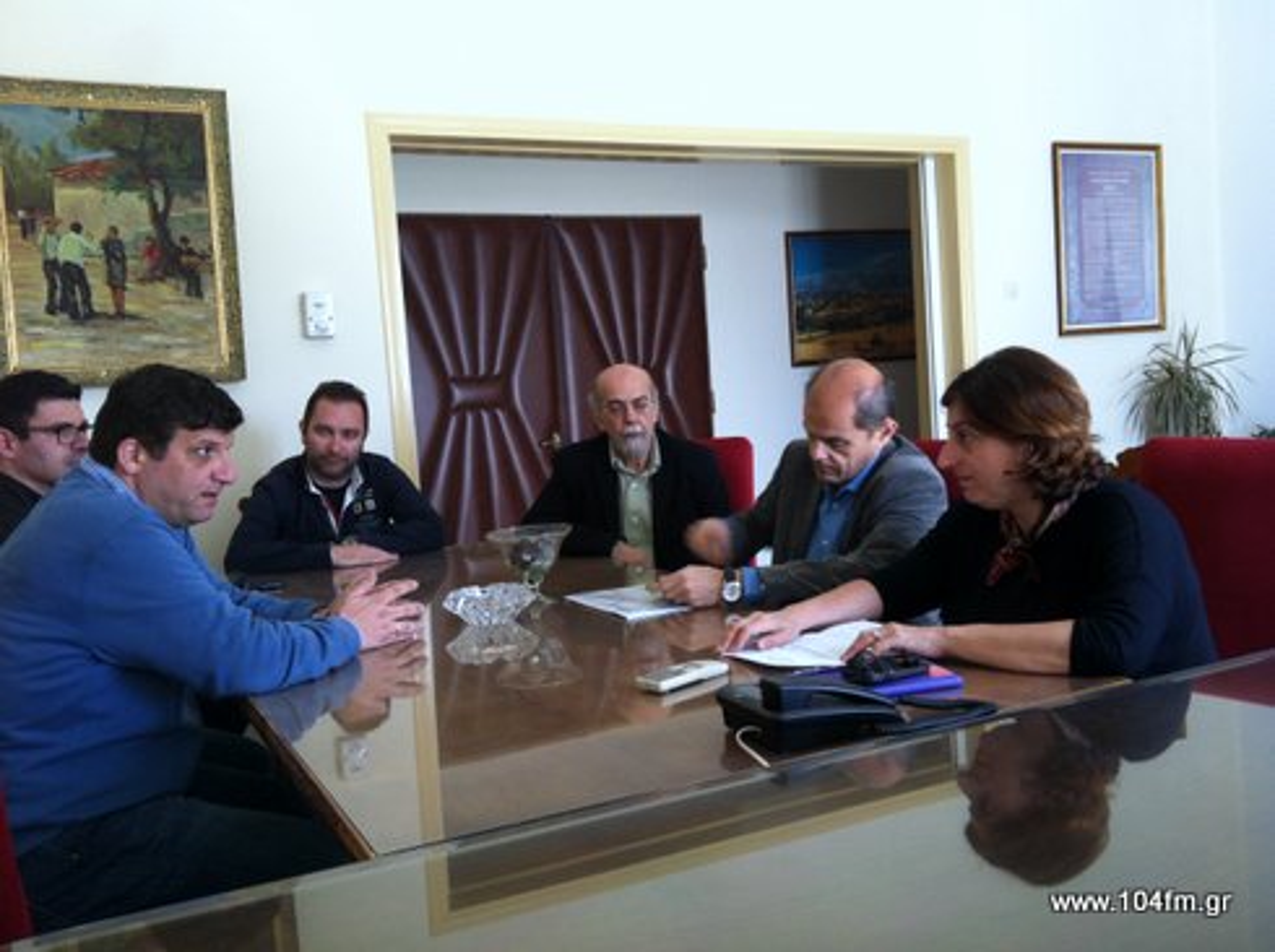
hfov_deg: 52.7
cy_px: 476
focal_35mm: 35
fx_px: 1287
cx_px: 638
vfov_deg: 40.6
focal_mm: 3.85
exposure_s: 1/24
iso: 80
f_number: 2.8
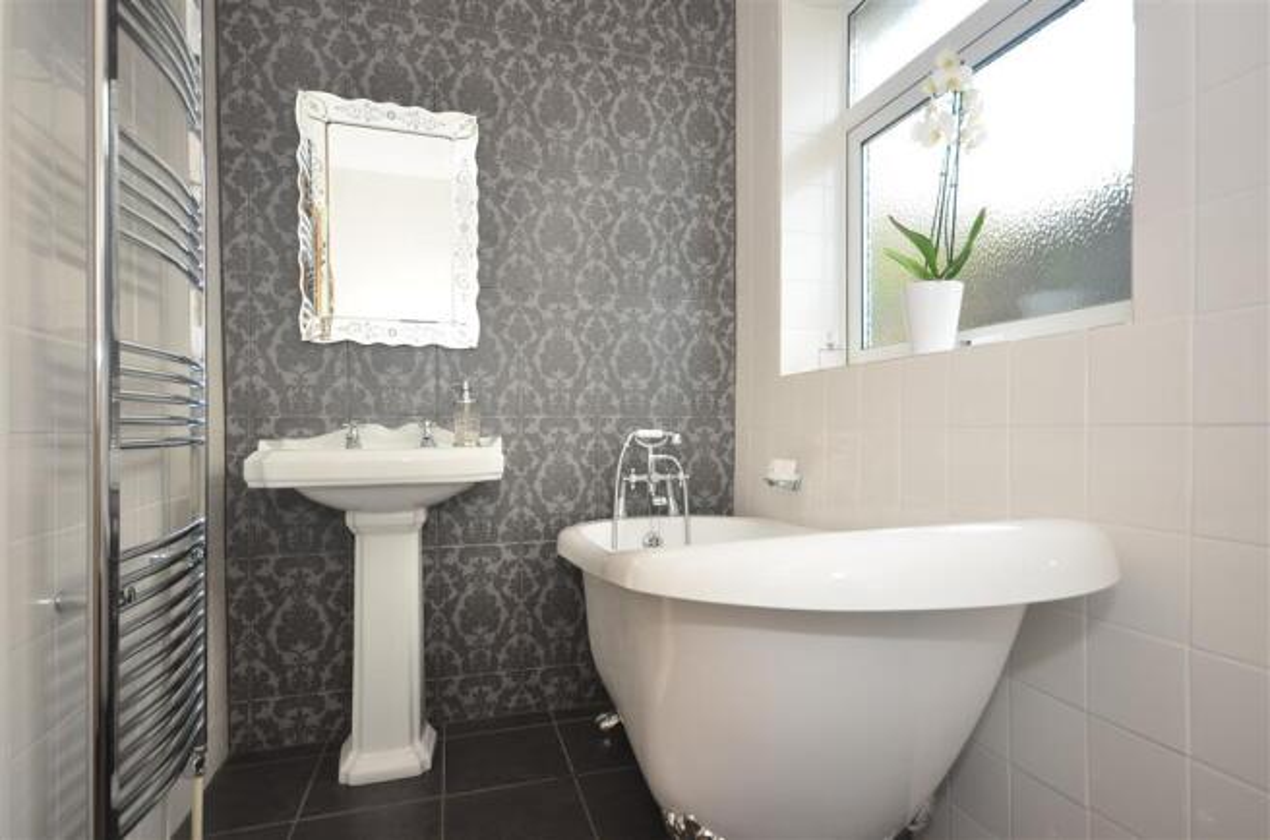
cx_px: 635
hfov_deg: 85.6
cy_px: 420
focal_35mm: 20
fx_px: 686
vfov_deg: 62.9
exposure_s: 1/40
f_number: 5
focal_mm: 13
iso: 200
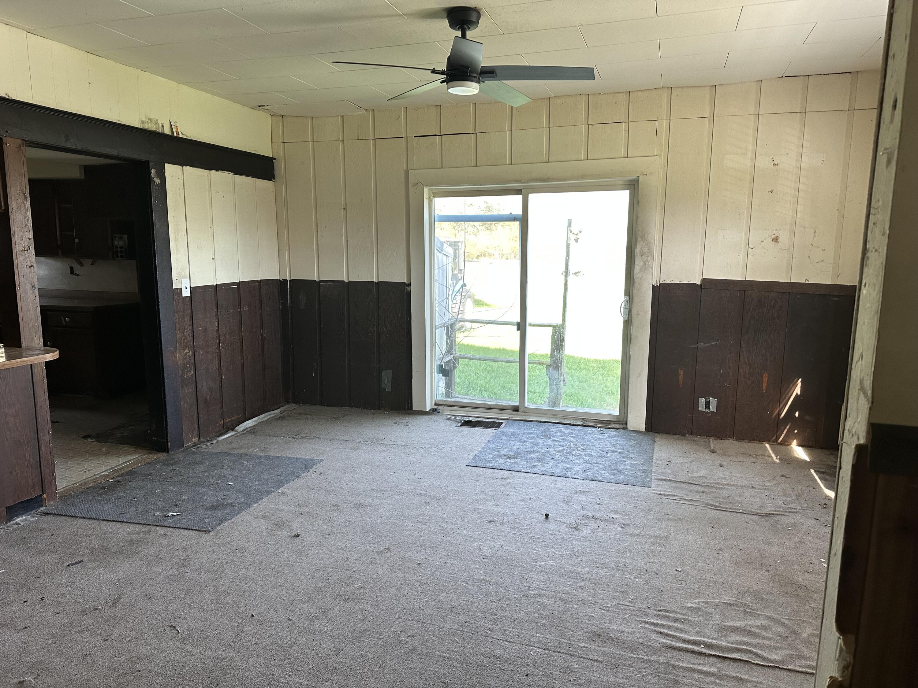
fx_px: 636
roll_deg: -0.3
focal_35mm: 24
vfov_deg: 56.8
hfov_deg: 71.6
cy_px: 344
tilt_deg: -9.4
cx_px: 459
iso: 160
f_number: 1.78
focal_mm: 6.86
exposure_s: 1/121
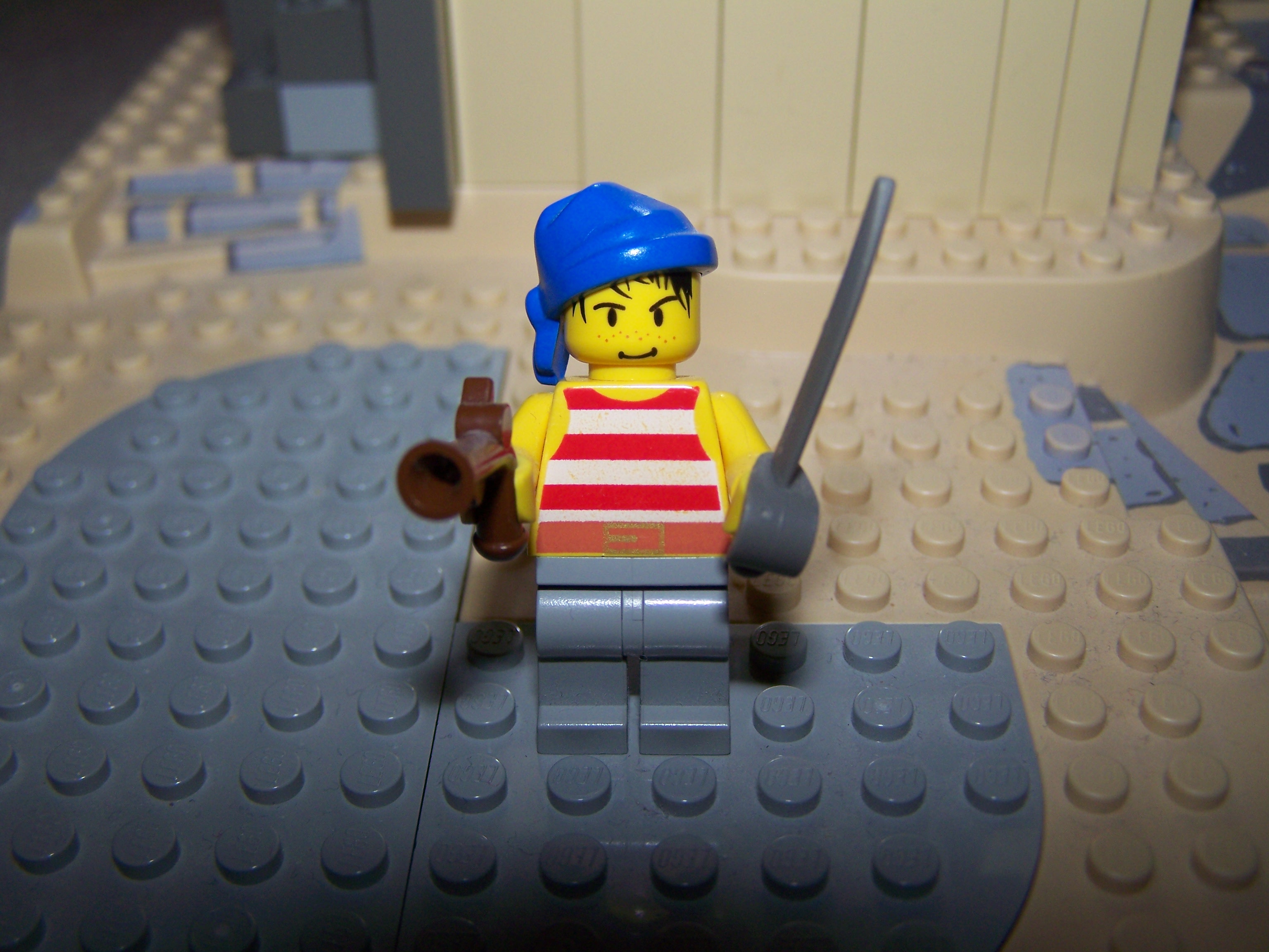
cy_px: 476
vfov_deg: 37.7
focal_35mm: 38
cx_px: 634
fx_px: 1393
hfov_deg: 49.0
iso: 80
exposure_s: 1/60
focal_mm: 6.3
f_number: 2.8
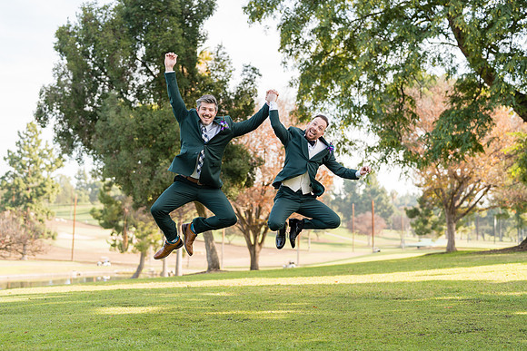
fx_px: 732
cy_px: 176
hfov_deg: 39.6
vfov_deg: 27.0
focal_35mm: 50
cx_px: 264
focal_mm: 50
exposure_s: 1/2000
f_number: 2
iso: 320
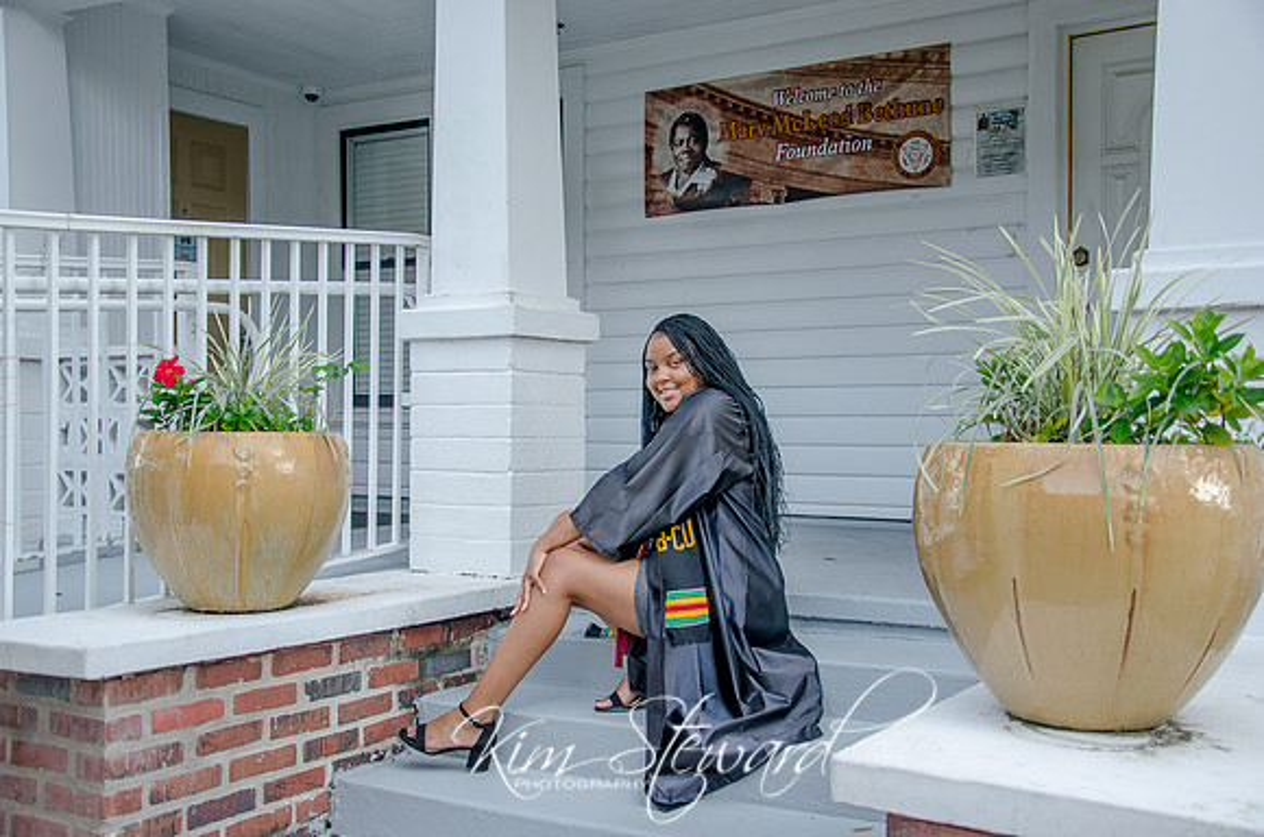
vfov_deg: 34.1
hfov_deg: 49.6
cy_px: 418
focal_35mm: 39
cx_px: 632
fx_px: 1366
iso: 100
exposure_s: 1/160
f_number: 4
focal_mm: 26
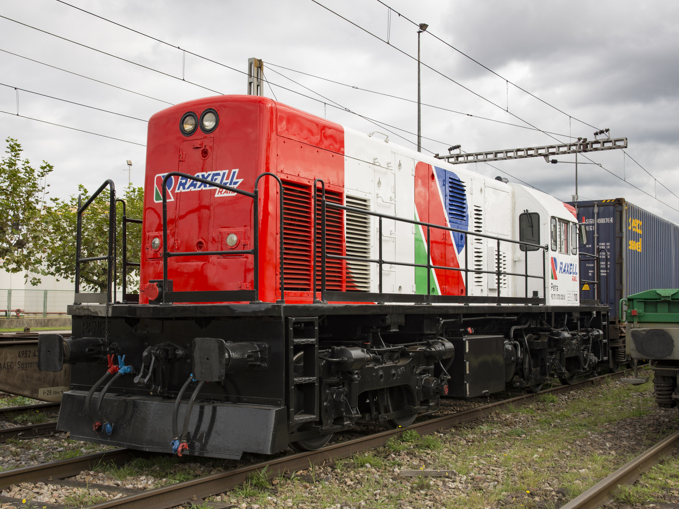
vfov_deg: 34.7
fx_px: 815
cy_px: 249
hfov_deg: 45.2
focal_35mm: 42
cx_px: 311
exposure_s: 1/100
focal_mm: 25
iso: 100
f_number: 6.3
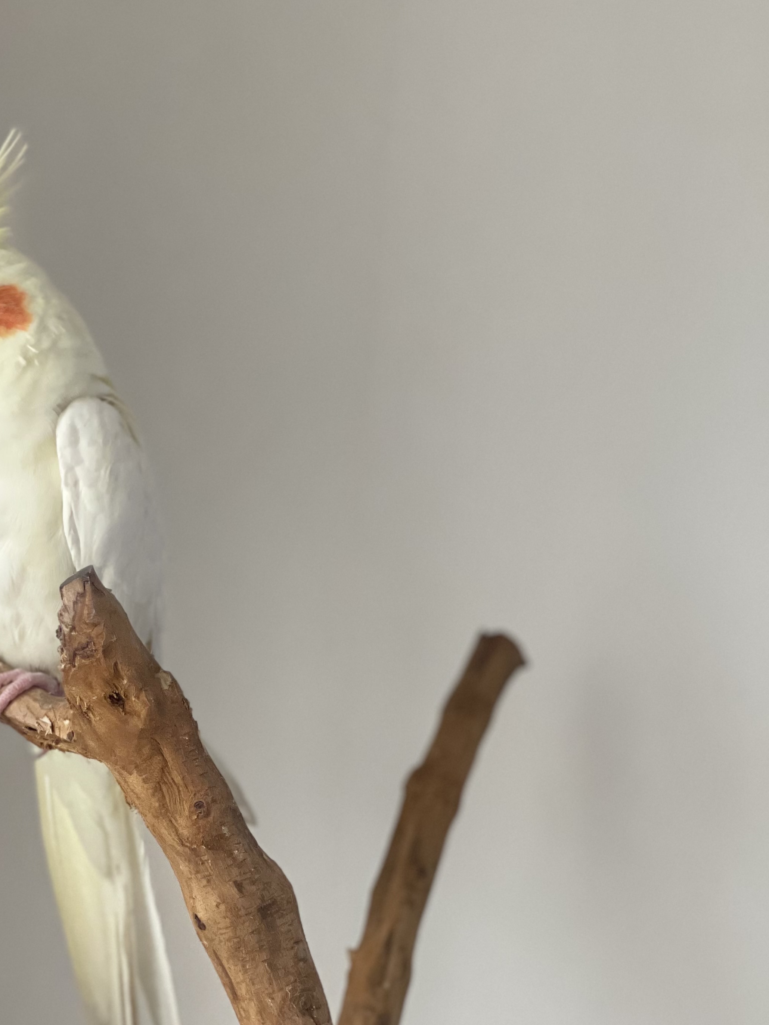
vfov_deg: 20.7
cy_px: 284
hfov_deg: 15.7
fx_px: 2784
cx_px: 210
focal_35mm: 94
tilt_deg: +9.3
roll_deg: -4.2
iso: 250
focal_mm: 7.5
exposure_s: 1/83
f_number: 2.2
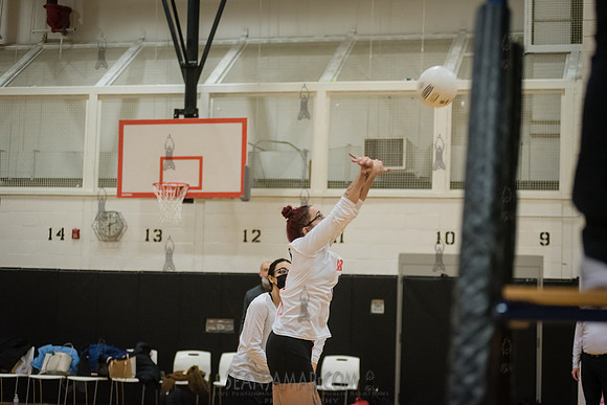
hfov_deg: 25.4
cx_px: 304
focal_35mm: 80
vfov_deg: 17.1
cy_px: 202
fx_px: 1349
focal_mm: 80
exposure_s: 1/400
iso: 5000
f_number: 3.2
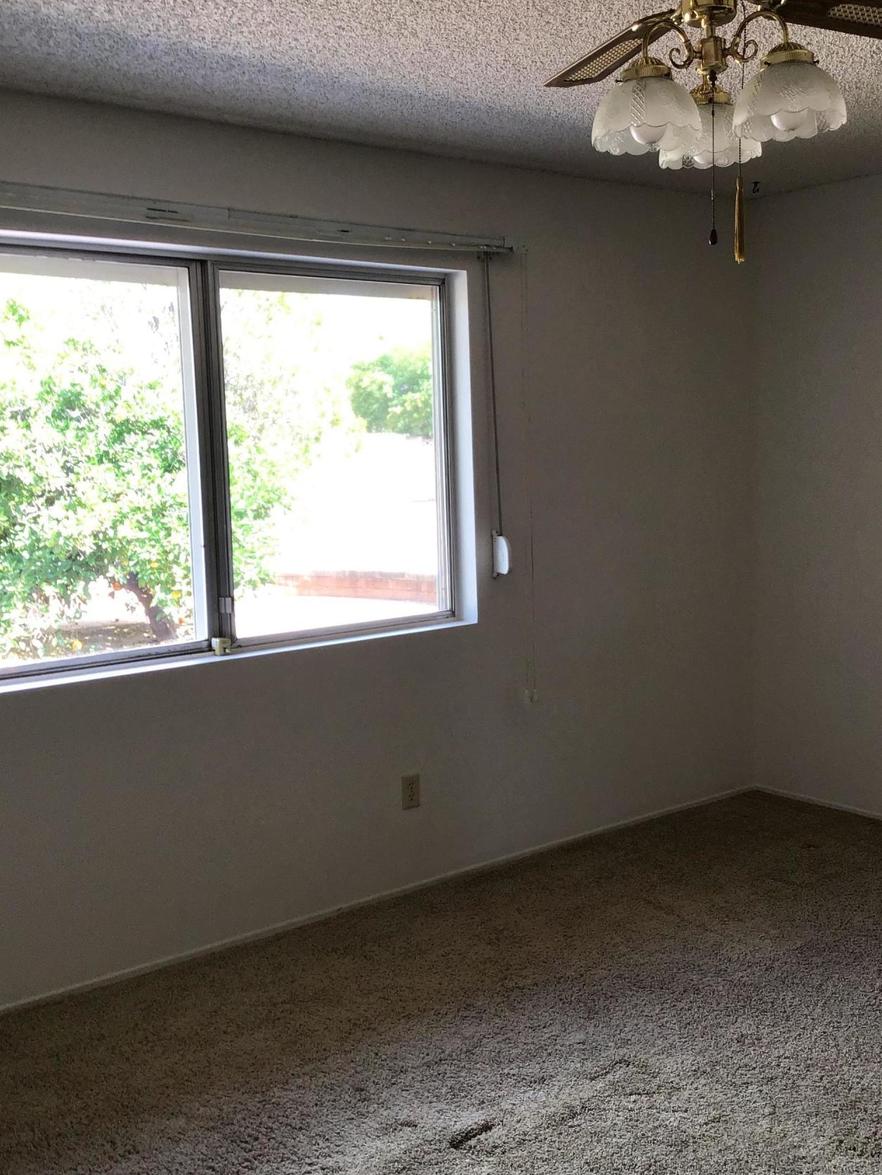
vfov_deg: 50.1
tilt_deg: -5.4
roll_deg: +1.7
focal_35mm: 37
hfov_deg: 38.6
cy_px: 549
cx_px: 482
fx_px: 1257
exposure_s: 1/40
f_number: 2.4
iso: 32
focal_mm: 3.3
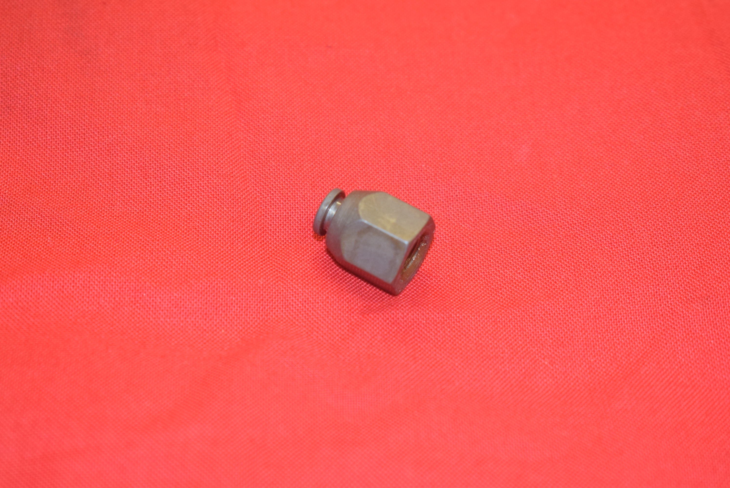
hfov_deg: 24.6
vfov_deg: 16.6
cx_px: 365
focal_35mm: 82
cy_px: 244
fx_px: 1674
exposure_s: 1/40
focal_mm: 55
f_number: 5.6
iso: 800
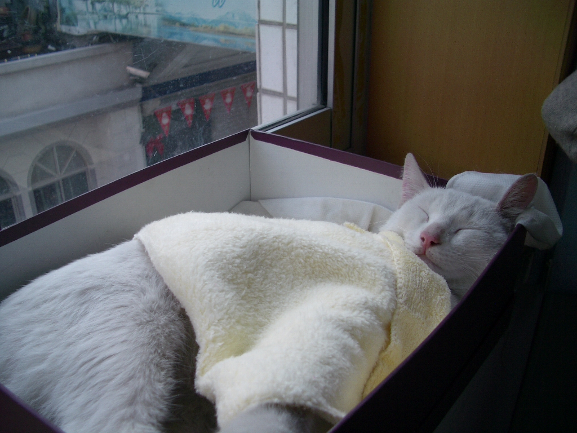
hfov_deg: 52.6
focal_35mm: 35
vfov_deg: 40.7
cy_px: 216
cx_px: 288
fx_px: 583
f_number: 2.6
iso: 50
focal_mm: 5.8
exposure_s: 1/320
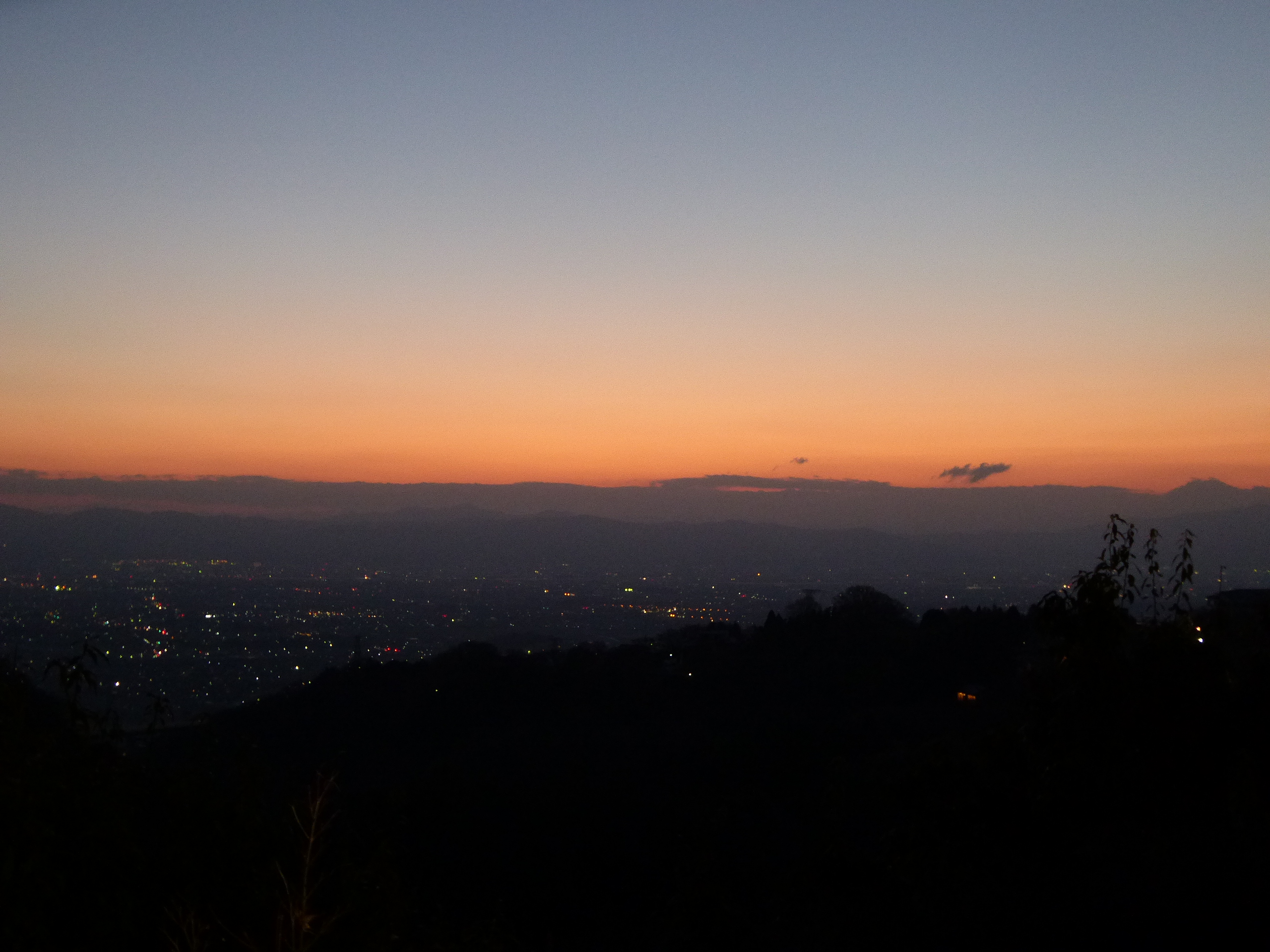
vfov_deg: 29.7
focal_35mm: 49
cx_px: 635
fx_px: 1798
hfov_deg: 38.9
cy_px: 476
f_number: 4
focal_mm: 8.4
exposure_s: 1/5
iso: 400
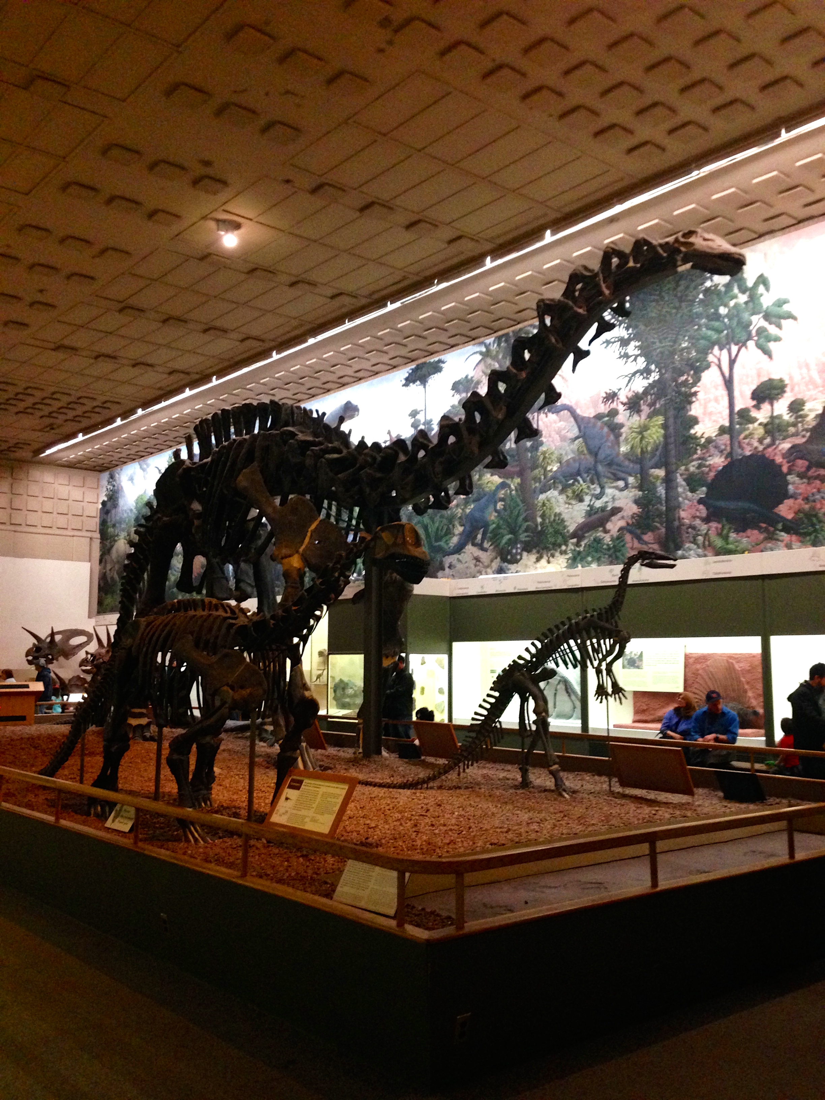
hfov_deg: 42.9
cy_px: 550
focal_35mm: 33
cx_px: 412
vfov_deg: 55.4
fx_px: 1049
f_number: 2.4
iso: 250
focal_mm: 4.12
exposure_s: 1/20
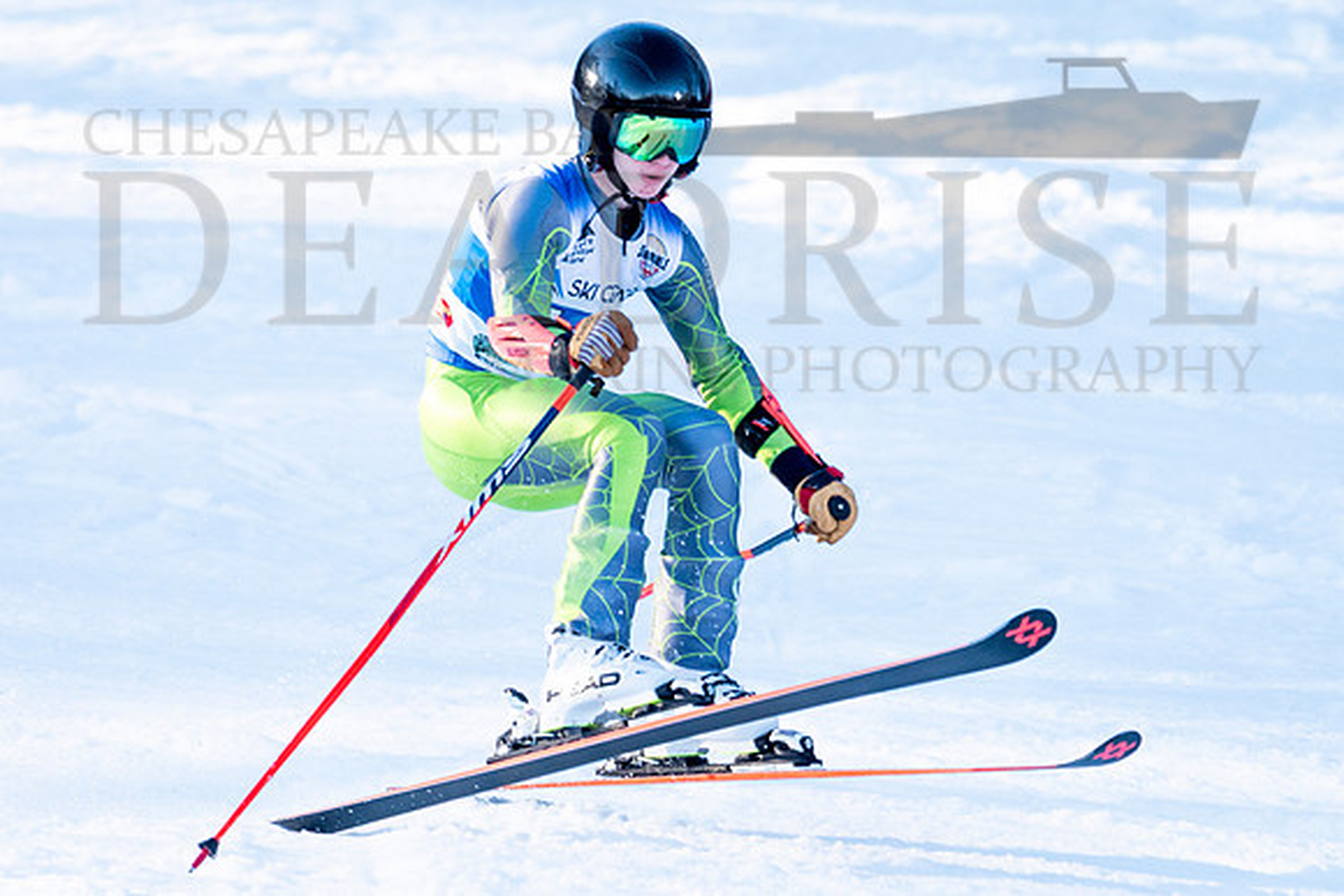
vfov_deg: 1.8
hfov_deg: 2.7
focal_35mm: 775
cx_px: 413
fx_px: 28954
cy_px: 545
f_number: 8
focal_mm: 560
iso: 1250
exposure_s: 1/2000
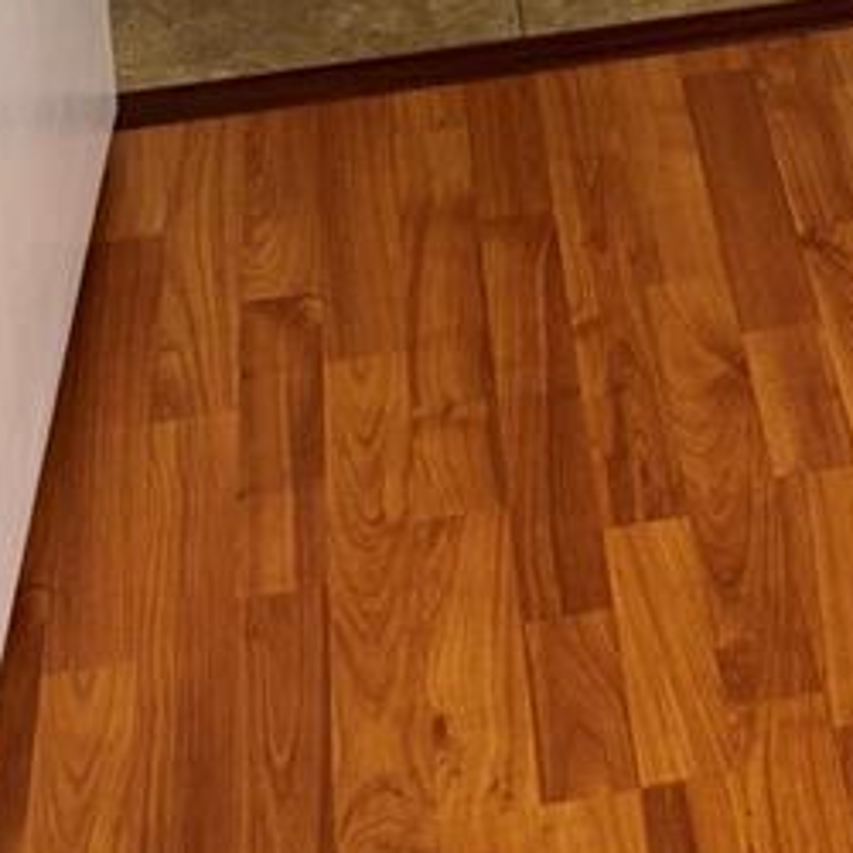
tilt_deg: -11.1
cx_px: 802
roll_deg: +3.7
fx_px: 2844
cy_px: -1095
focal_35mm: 102
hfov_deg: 16.8
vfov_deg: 13.4
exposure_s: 1/60
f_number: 1.78
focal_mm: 6.76
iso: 160
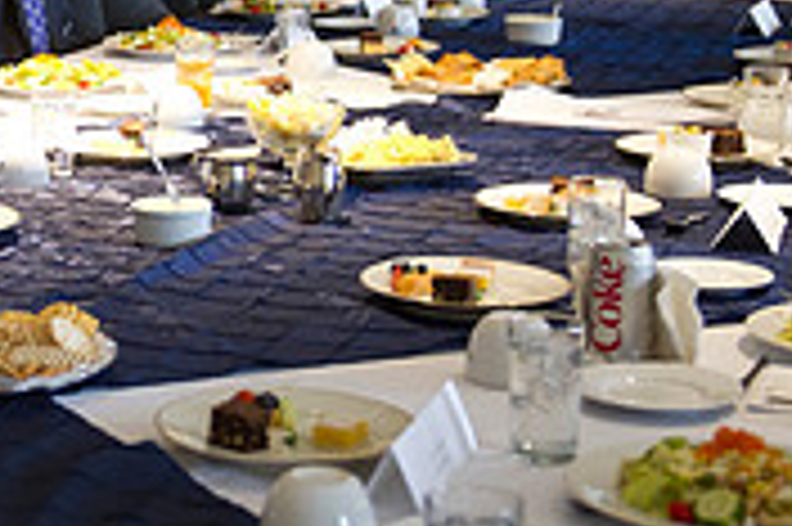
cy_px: 54
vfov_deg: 12.1
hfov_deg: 17.8
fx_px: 2462
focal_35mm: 112
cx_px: -18
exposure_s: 1/100
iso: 2500
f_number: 2.8
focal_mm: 34
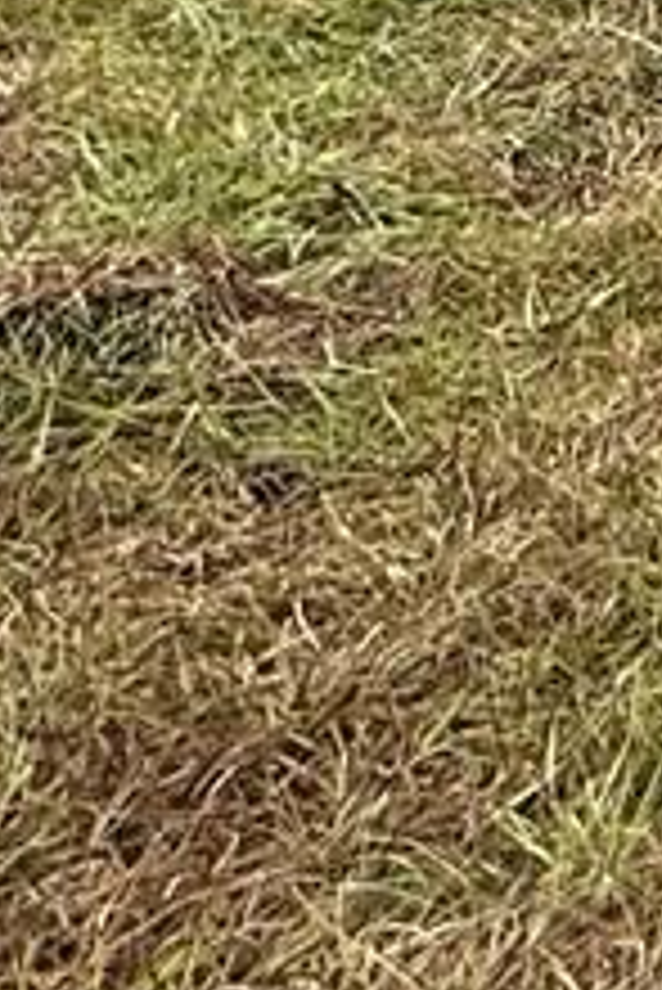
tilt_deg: +0.6
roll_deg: +0.1
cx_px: 2265
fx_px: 2919
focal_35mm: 106
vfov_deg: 15.8
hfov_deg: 9.0
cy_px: -896
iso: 64
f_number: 2.2
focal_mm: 2.22
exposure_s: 1/522
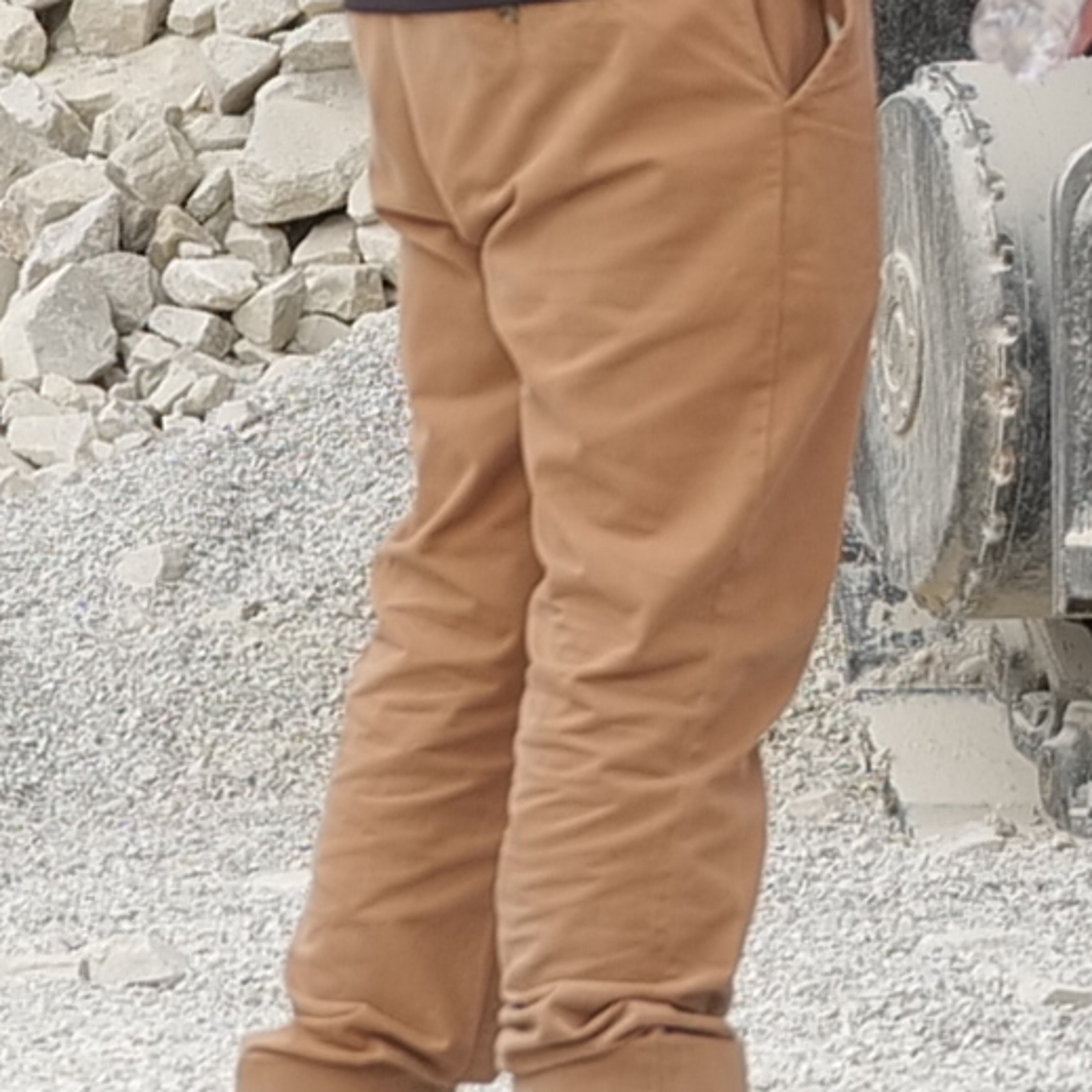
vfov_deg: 2.5
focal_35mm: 688
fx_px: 24555
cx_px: 4151
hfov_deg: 2.5
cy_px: -1940
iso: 100
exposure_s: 1/320
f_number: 4.5
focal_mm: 70
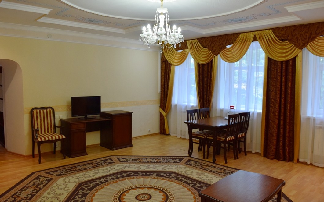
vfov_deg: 44.5
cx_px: 160
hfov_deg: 66.5
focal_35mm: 28
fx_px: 247
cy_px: 103
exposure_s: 1/15
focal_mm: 18
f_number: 6.3
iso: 500
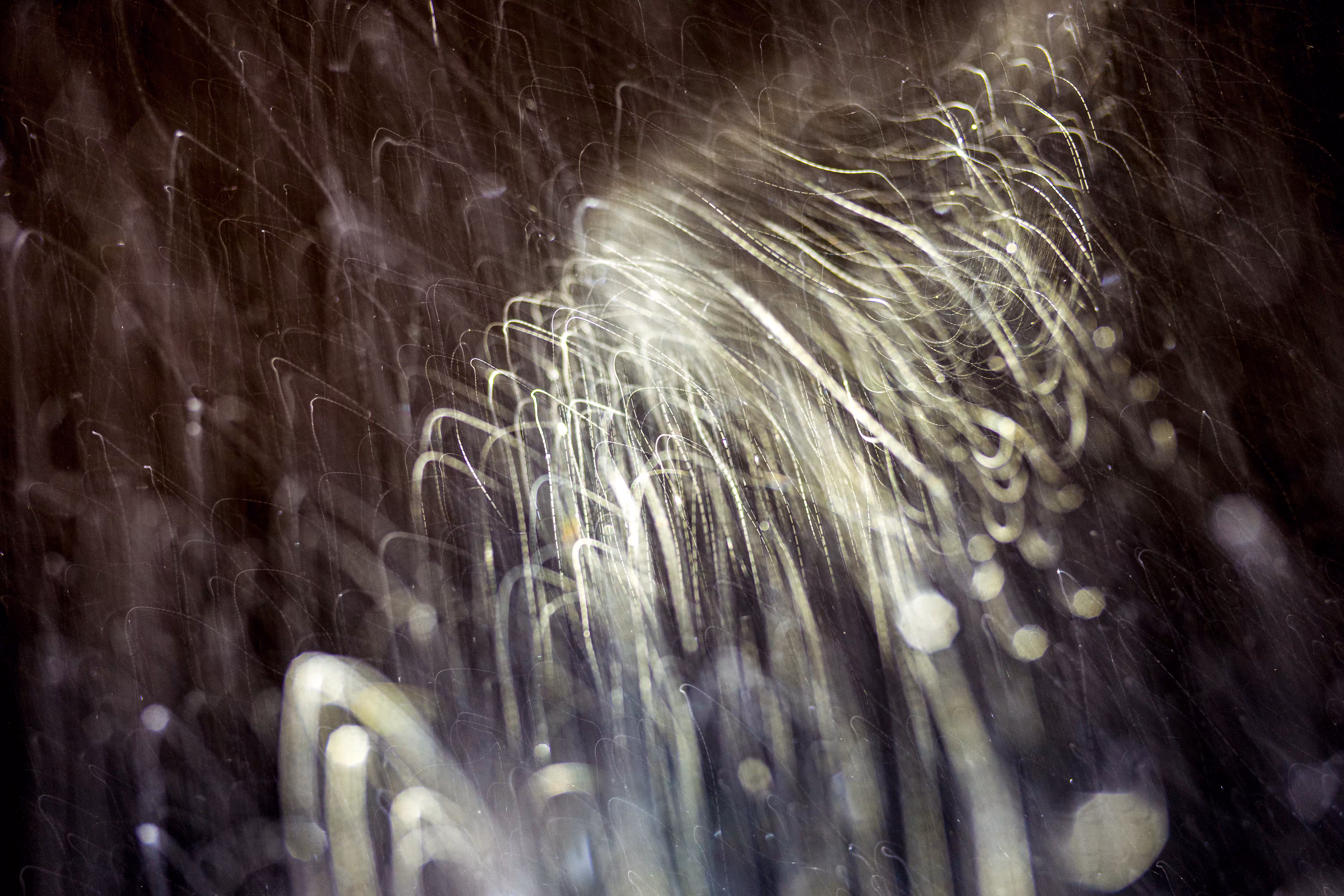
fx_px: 1307
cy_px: 448
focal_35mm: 35
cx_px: 672
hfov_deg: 54.4
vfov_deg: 37.9
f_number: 2.4
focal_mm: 35
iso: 200
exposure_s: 1/1.25
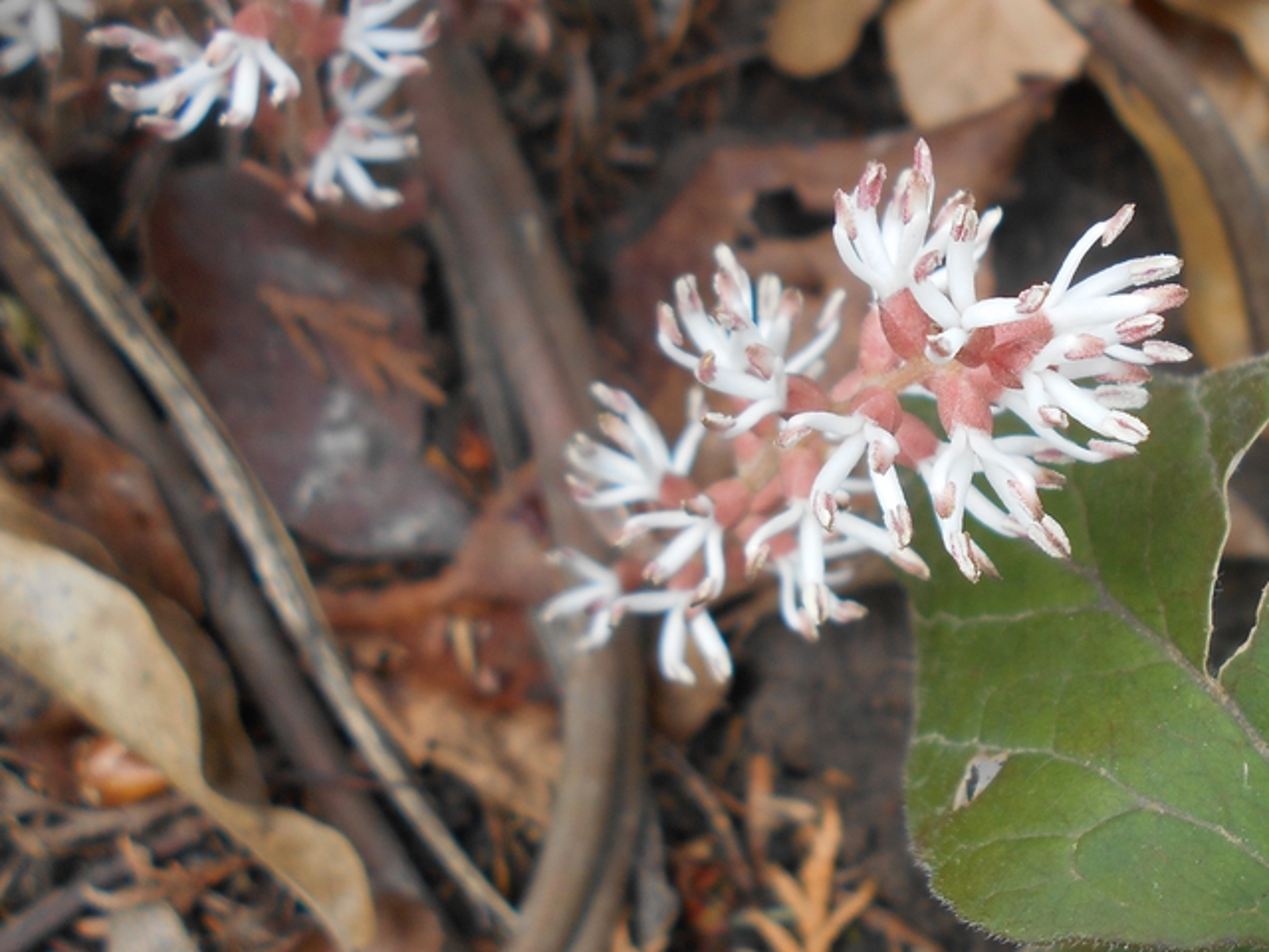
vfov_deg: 30.2
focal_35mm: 48
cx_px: 922
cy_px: 397
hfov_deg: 38.8
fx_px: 1760
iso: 80
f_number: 3.4
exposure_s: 1/80
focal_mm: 5.1
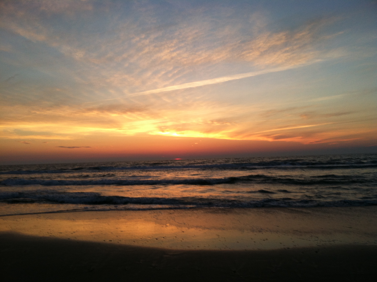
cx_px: 188
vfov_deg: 40.6
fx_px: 381
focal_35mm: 35
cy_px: 141
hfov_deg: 52.7
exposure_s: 1/183
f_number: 2.8
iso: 80
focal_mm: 3.85
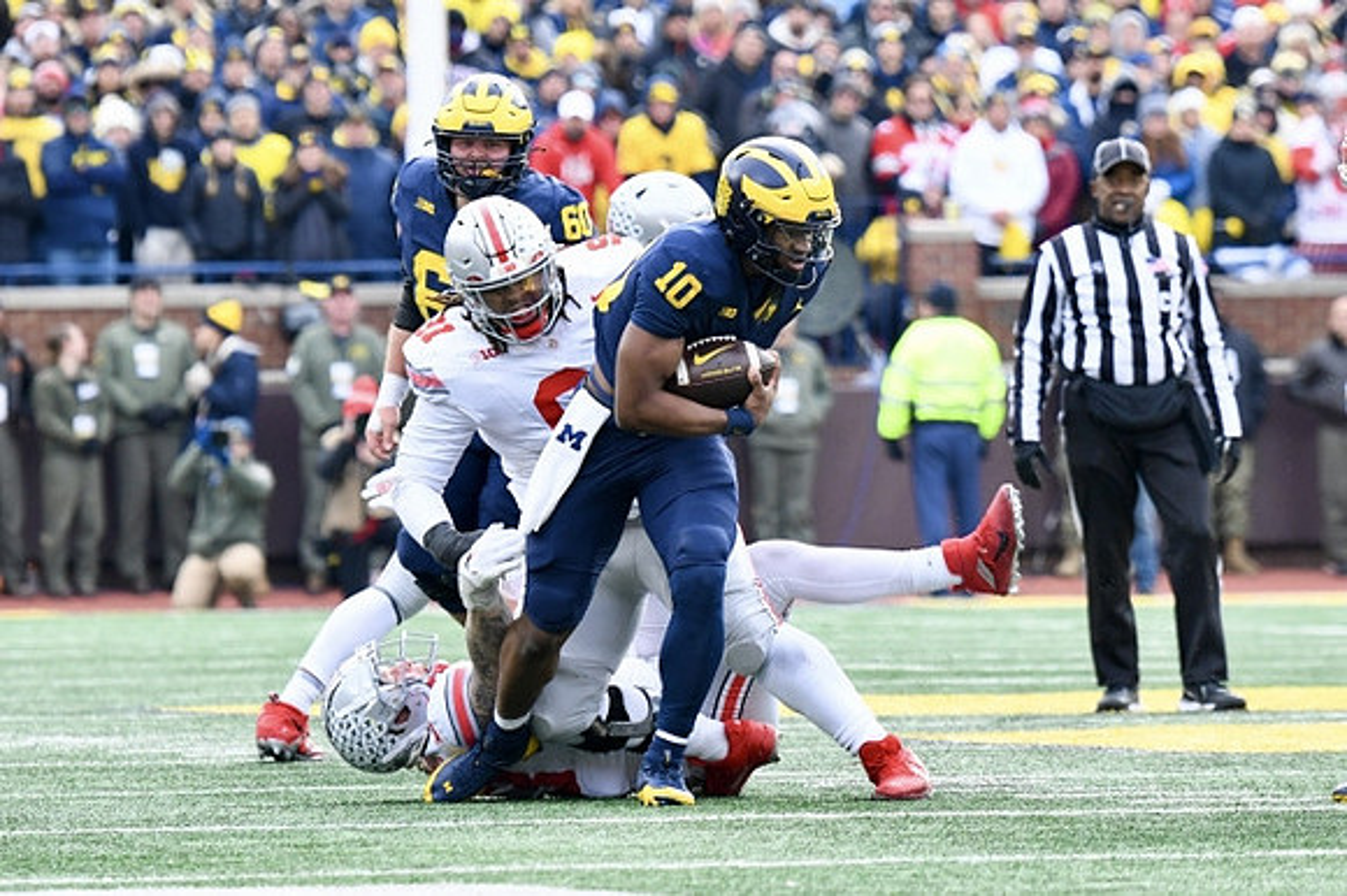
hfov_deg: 4.7
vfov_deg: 3.2
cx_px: 674
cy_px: 448
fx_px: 16266
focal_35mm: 435
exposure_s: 1/1000
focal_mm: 290
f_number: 5.6
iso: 1600
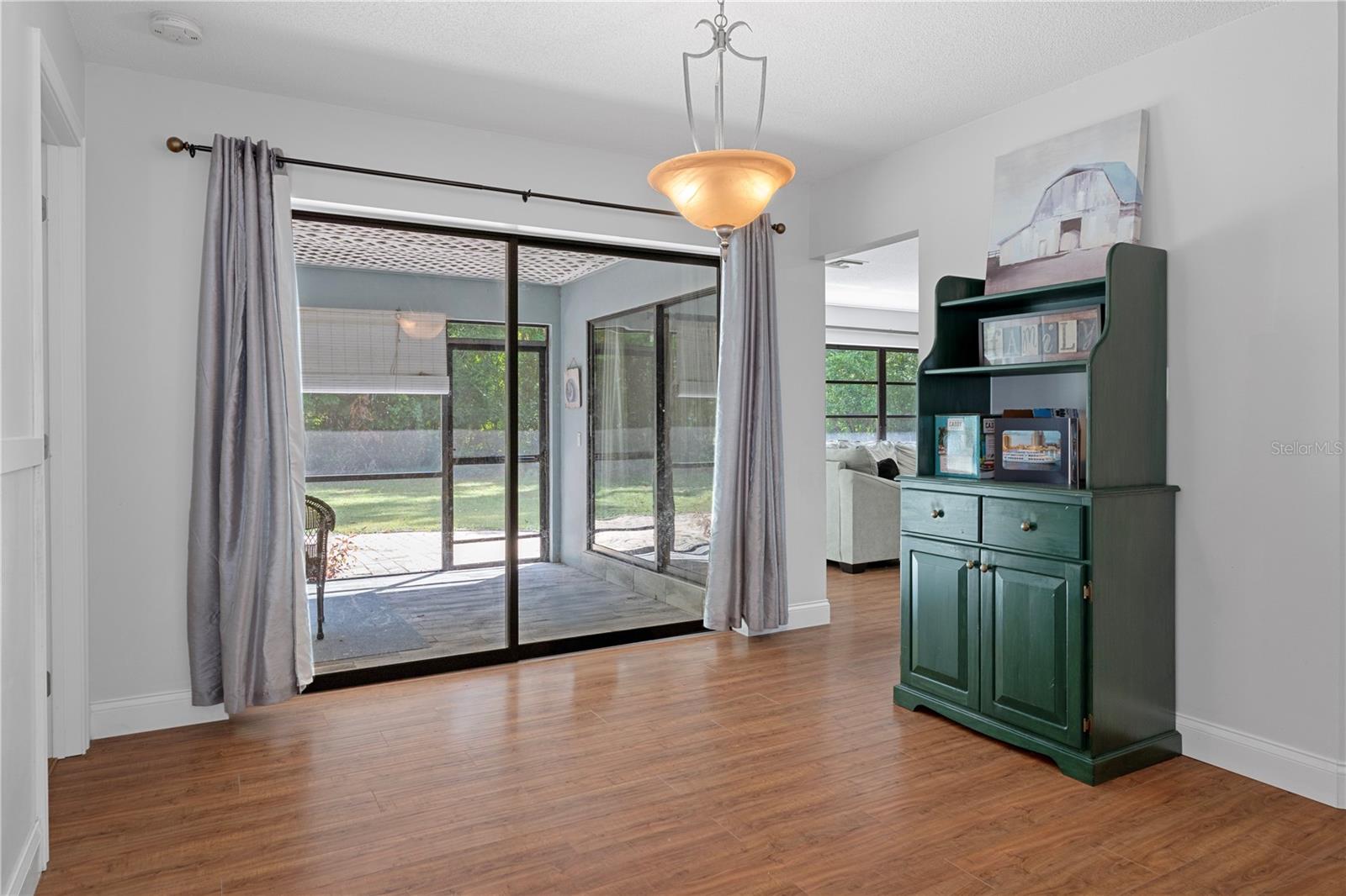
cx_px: 673
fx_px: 785
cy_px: 448
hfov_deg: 81.2
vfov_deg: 59.5
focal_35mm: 21
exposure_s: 1/1.25
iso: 320
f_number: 8
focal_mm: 14
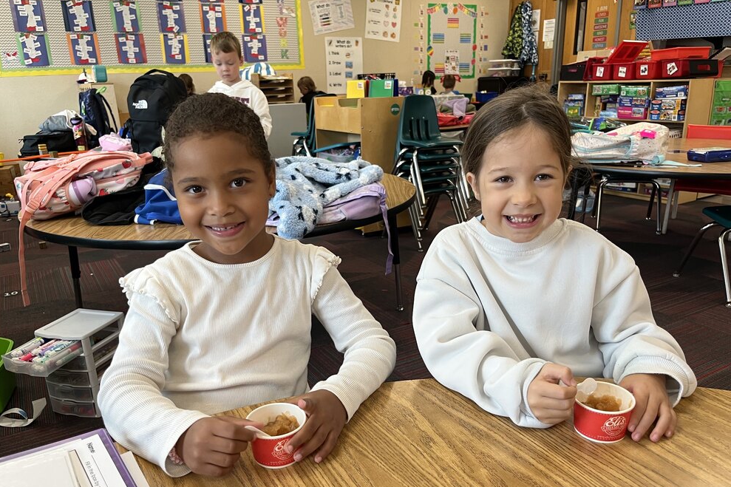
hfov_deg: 65.5
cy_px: 278
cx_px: 364
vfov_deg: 46.3
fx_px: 568
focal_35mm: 28
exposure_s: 1/50
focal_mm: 5.1
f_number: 1.6
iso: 100
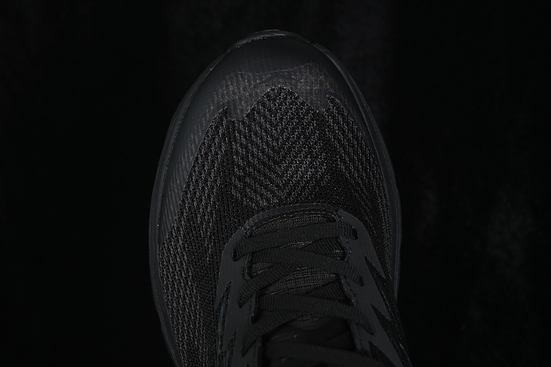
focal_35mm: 75
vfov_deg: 18.2
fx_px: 1148
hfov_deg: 27.0
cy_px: 184
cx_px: 276
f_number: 6.3
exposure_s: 1/50
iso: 160
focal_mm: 50
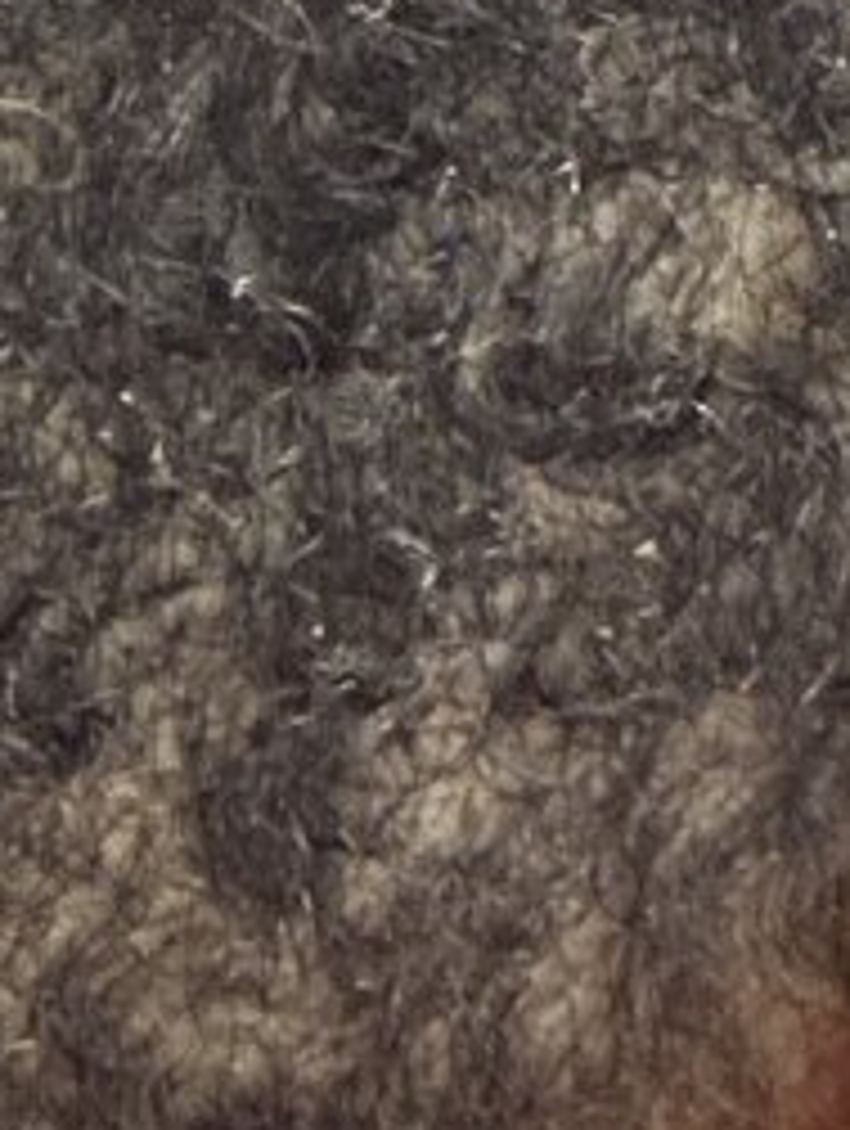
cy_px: 725
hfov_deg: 3.0
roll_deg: -0.7
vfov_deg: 4.0
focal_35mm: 490
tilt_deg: -15.4
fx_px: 16002
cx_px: 652
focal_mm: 9
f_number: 2.8
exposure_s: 1/40
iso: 400
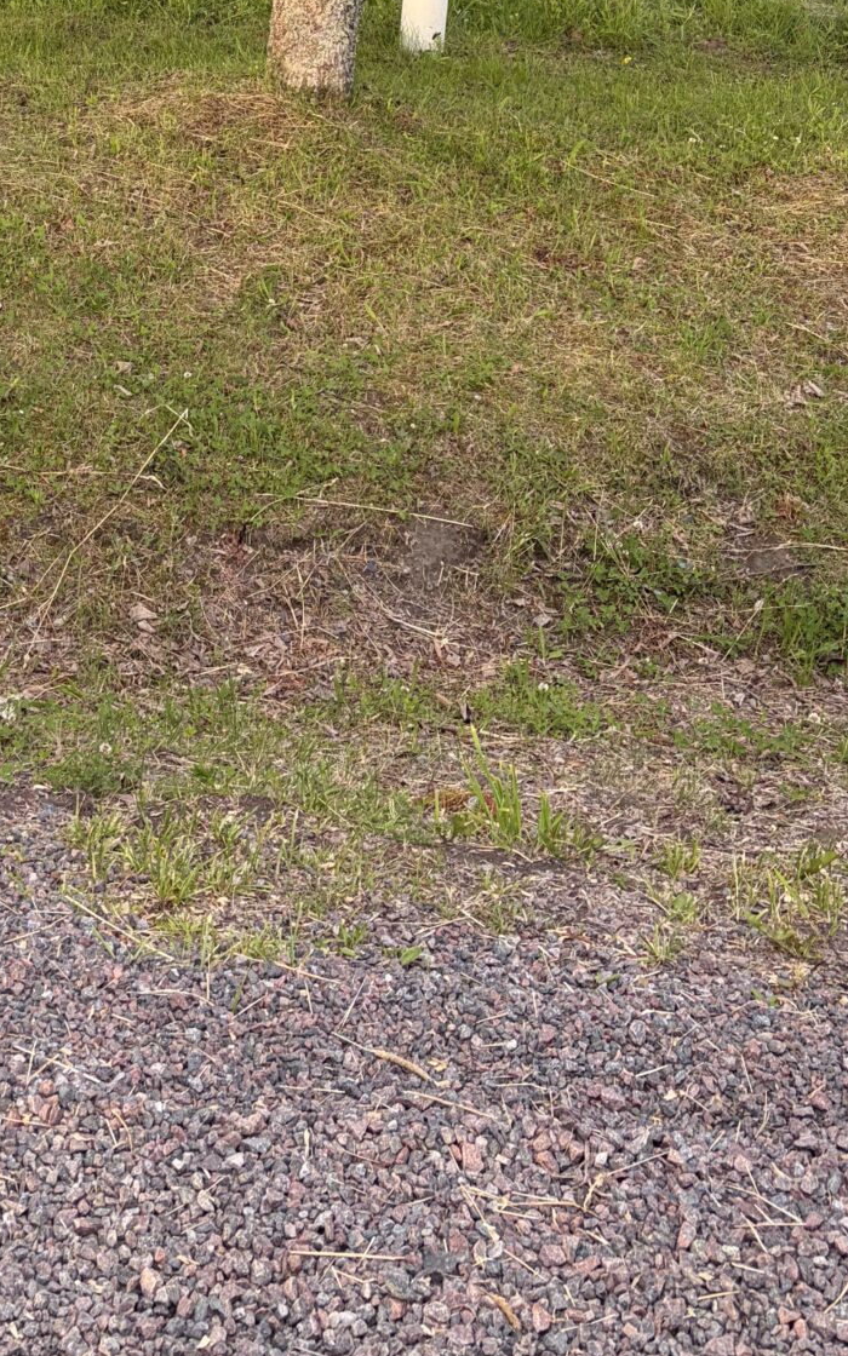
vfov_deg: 30.1
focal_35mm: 63
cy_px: -13
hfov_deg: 20.3
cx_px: 111
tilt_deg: -16.1
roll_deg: -3.2
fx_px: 2330
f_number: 1.6
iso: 40
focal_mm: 5.96
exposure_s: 1/122
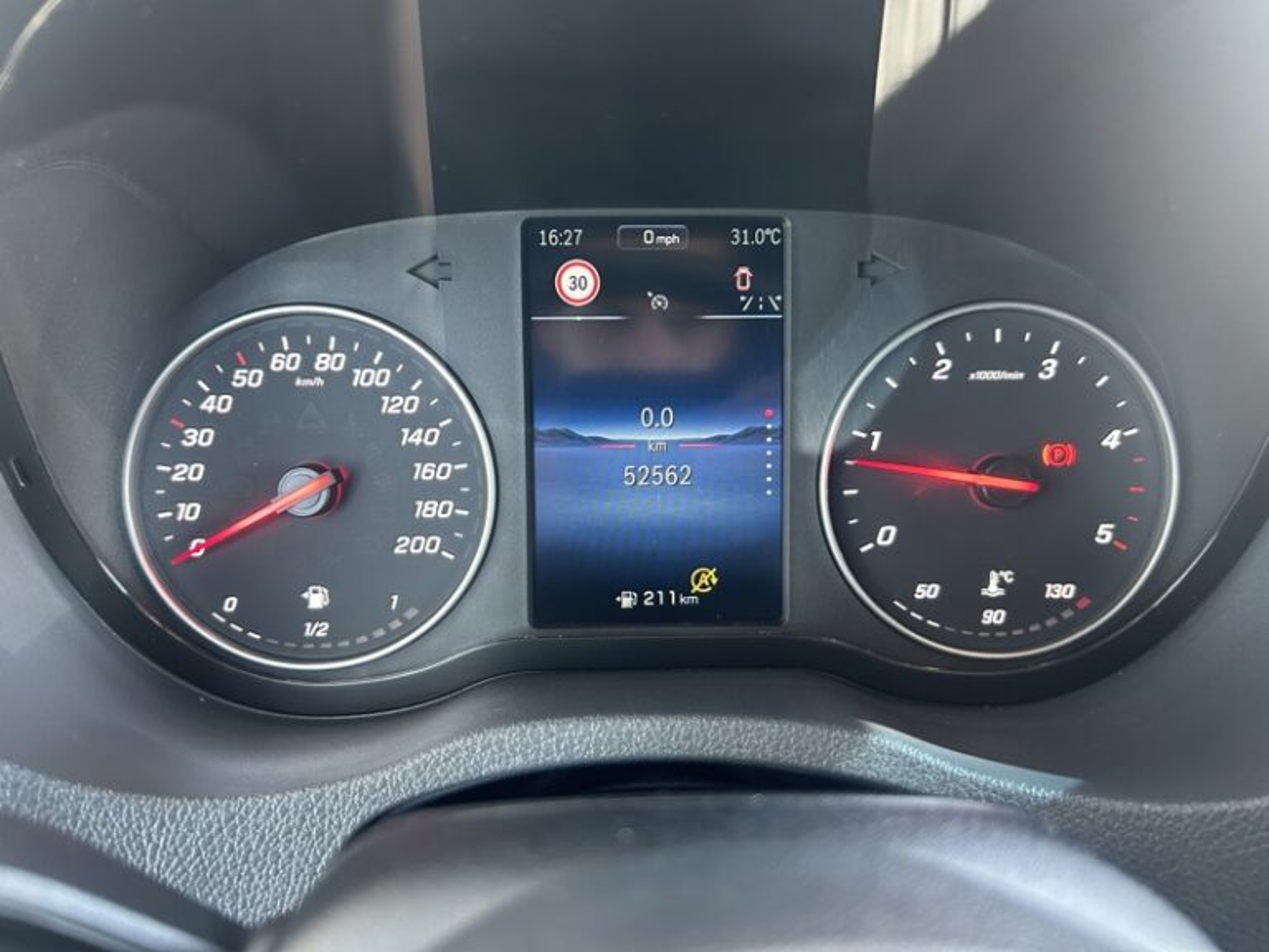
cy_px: 476
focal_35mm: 26
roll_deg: +0.6
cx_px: 634
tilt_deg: -31.2
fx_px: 953
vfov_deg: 53.1
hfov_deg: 67.3
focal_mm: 5.7
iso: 200
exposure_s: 1/56
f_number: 1.5
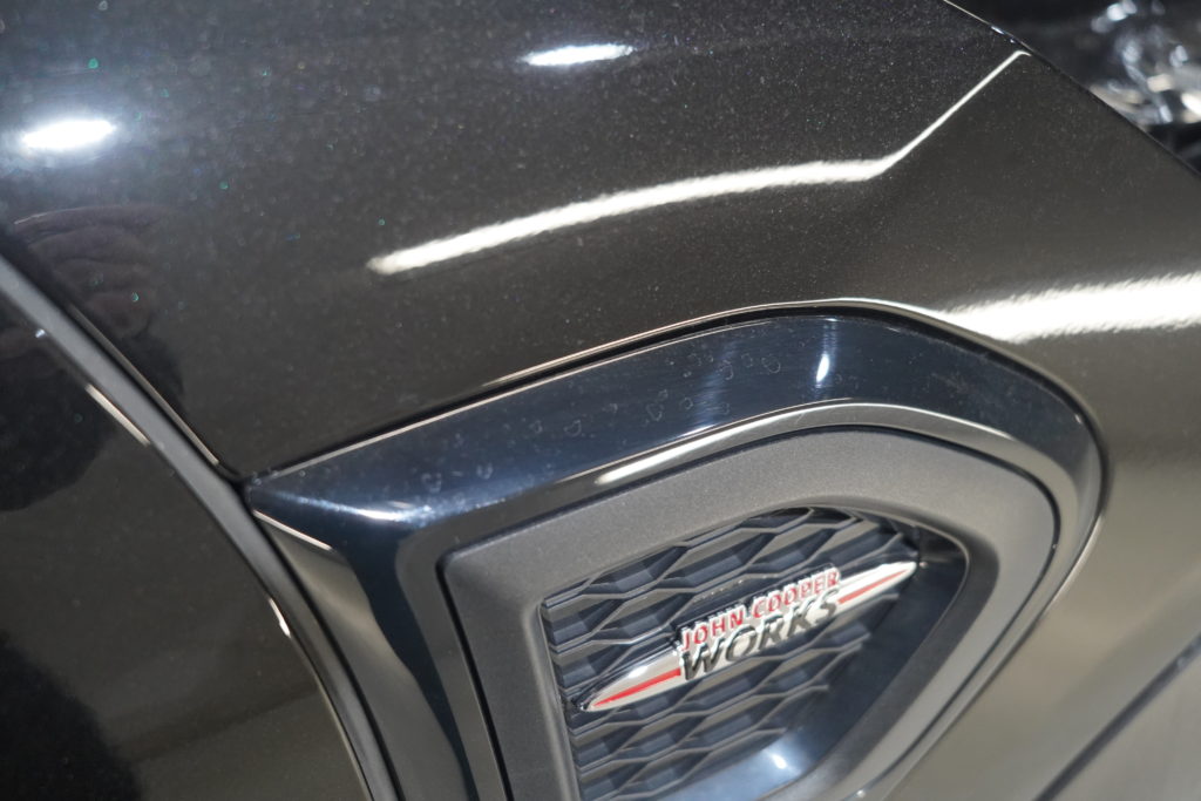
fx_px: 1301
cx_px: 600
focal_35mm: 39
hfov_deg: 49.5
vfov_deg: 34.2
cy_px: 400
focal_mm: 39
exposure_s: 1/160
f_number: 5
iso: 4000
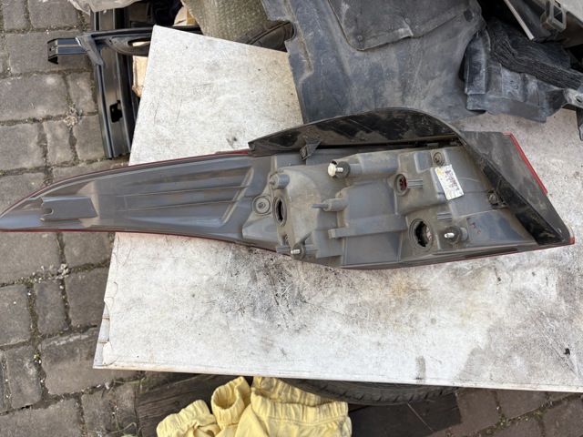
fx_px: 438
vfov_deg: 53.1
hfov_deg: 67.3
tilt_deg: -65.1
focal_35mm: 26
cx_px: 292
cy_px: 218
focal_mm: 5.96
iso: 50
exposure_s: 1/764
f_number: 1.6
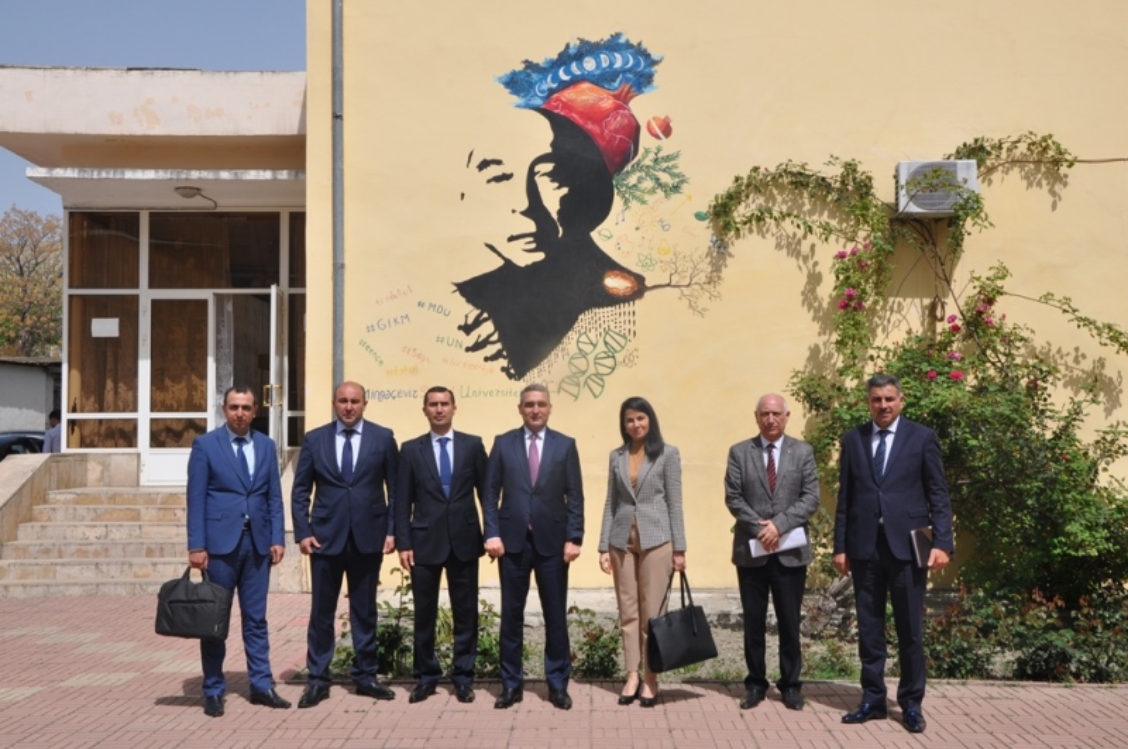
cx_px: 564
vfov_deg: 31.8
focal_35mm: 42
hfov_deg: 46.5
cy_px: 374
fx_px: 1314
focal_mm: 28
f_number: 14
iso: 200
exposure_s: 1/200
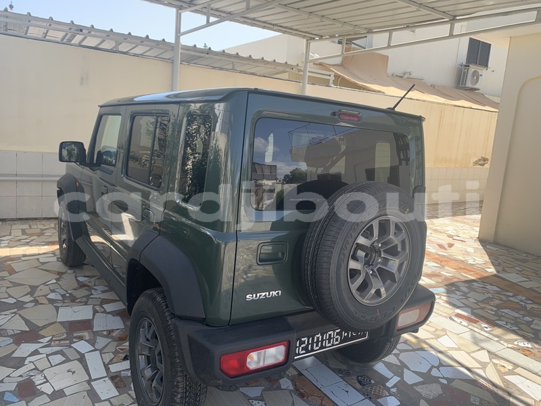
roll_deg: -3.4
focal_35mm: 26
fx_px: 406
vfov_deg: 53.1
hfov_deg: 67.3
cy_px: 203
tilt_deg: -8.1
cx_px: 270
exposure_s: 1/796
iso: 25
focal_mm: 4.25
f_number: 1.8
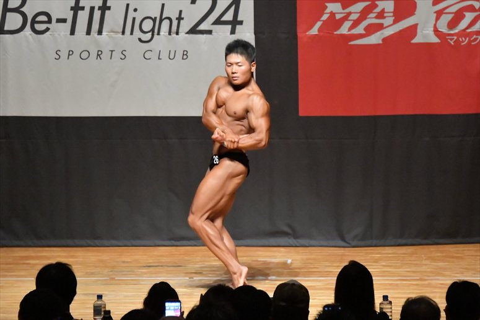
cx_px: 240
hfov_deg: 7.6
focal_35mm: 270
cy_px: 160
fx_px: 3598
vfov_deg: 5.1
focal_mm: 180
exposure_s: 1/400
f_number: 5.6
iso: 16000
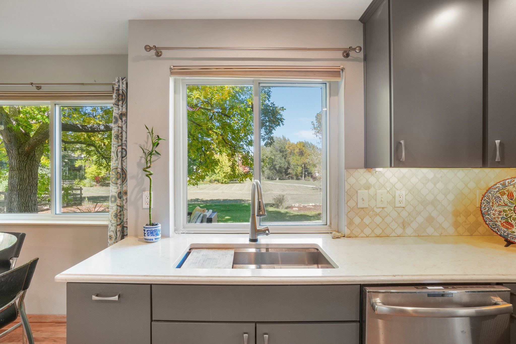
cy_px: 172
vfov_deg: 72.0
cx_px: 258
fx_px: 236
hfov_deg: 95.0
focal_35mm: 16
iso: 400
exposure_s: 1/2.5
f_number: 8
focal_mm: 11
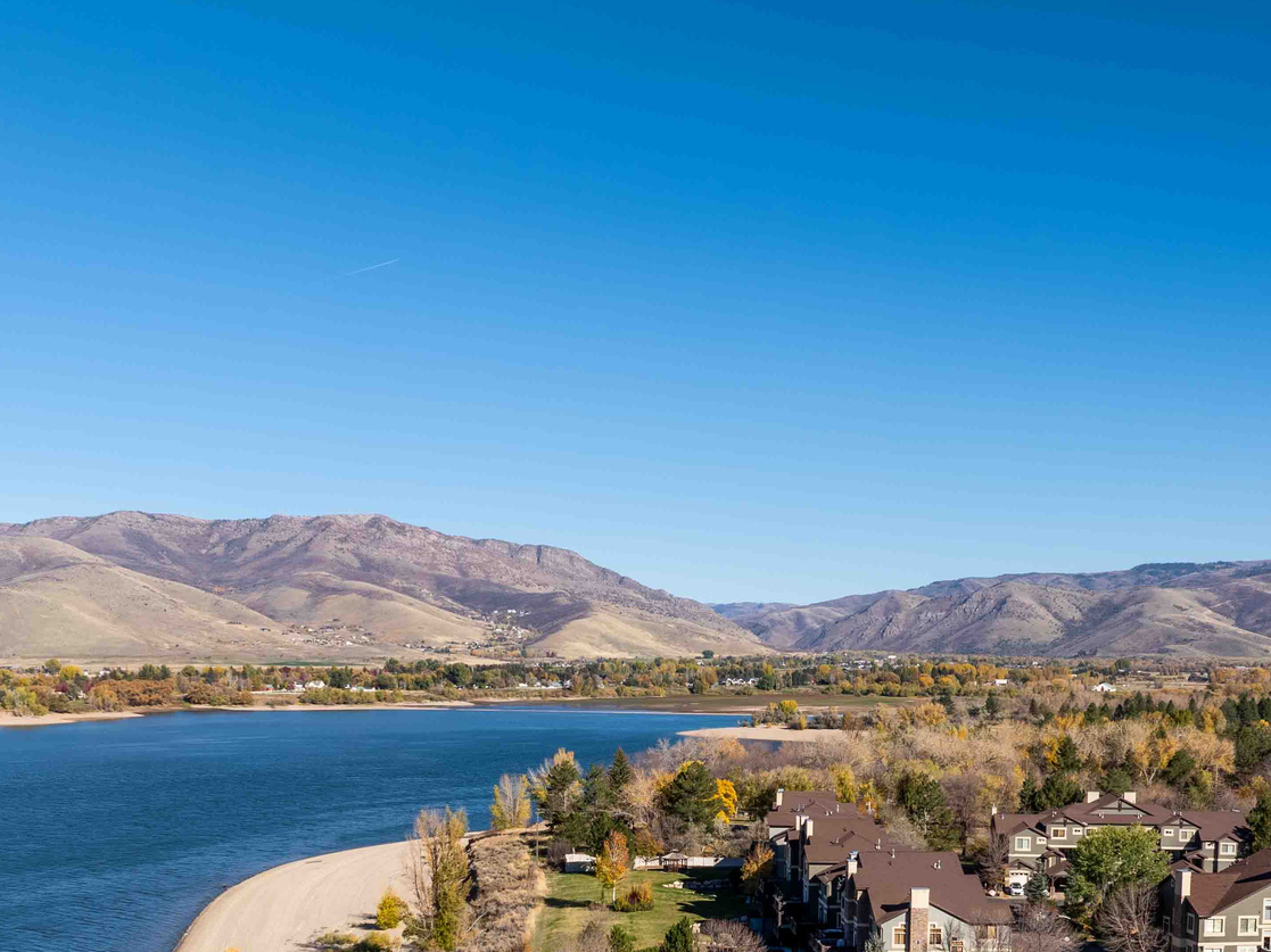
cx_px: 632
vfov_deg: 31.3
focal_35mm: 44
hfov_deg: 43.0
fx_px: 1615
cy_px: 863
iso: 100
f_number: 4.5
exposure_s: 1/100
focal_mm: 12.29
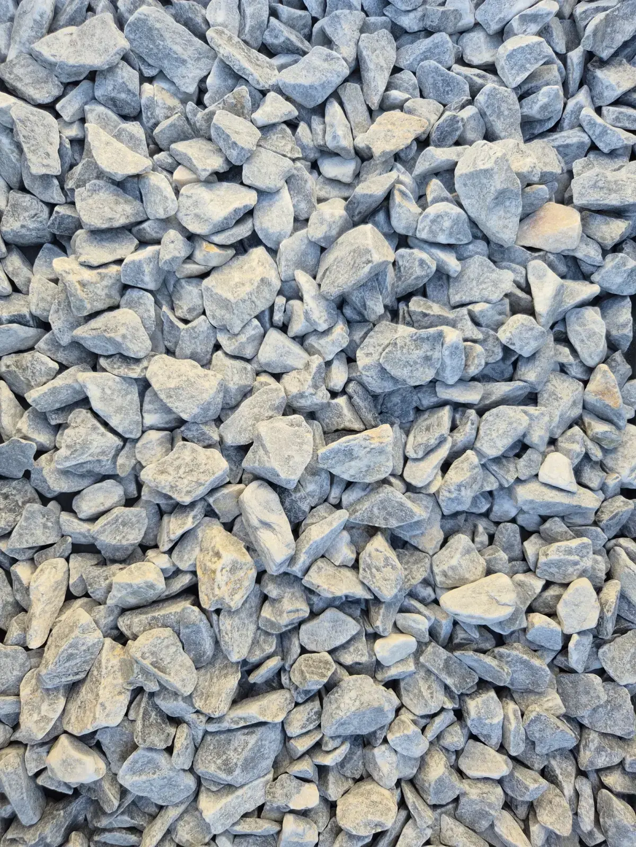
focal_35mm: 23
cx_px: 318
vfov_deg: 73.9
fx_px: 563
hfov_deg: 58.9
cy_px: 424
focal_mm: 5.4
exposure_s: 1/180
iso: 40
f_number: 1.8
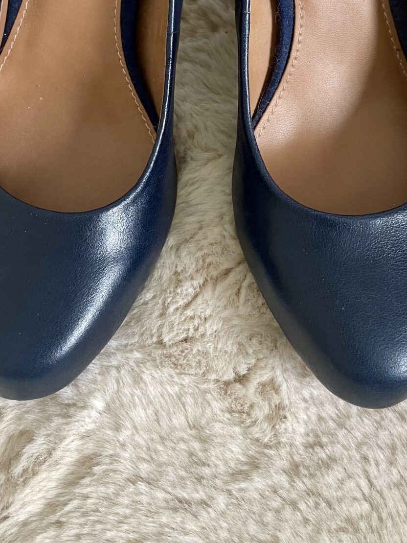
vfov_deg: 37.1
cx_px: 223
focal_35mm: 48
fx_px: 752
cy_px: 54
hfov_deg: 30.3
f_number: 1.6
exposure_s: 1/60
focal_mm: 4.2
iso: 125
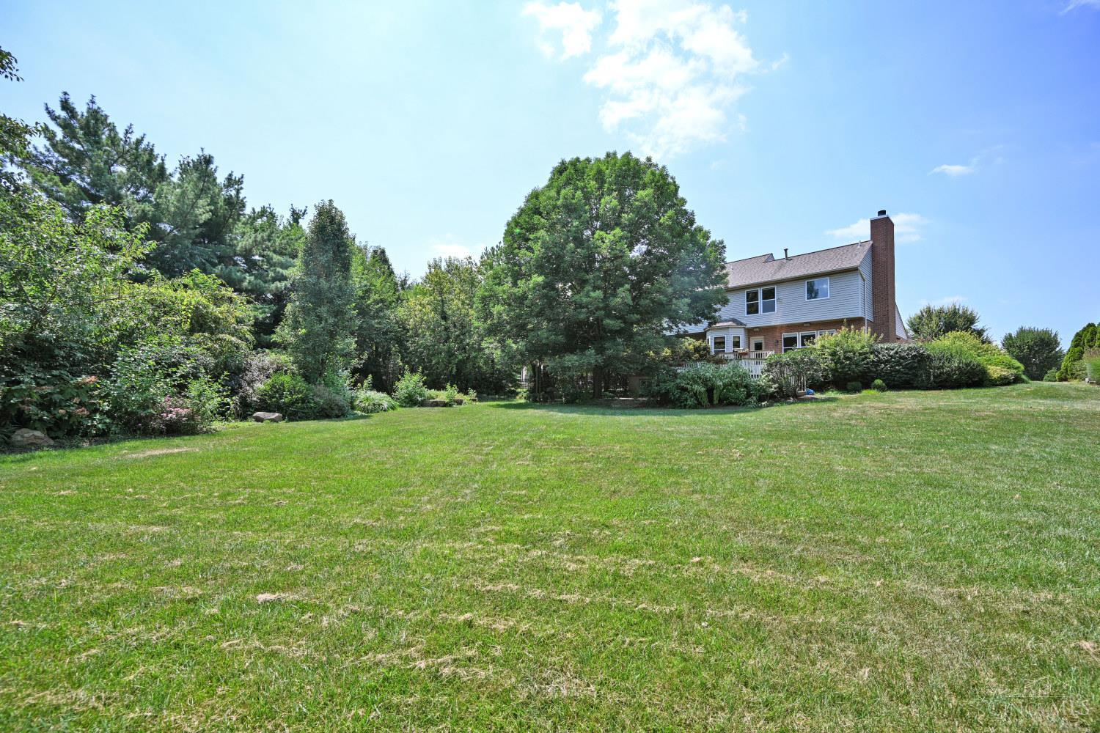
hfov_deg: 104.3
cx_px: 550
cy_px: 366
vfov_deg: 81.2
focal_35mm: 14
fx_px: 428
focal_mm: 14
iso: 100
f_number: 6.3
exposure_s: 1/320
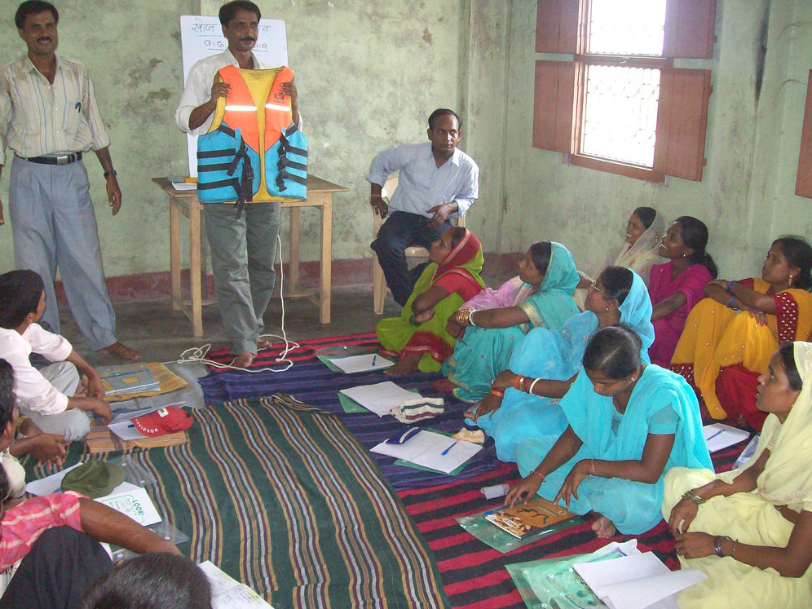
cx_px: 396
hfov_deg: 50.1
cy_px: 307
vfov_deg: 38.7
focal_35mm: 37
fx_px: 868
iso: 200
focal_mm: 6
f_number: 2.7
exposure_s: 1/64
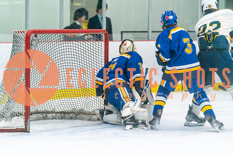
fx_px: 1178
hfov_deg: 11.3
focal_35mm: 182
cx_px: 116
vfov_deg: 7.5
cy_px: 78
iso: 3200
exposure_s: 1/1250
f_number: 2.8
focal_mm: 182
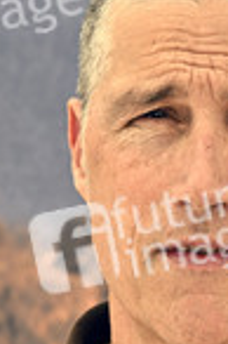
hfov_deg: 4.1
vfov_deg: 6.1
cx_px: 219
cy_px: 356
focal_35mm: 338
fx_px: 3218
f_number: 8
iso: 200
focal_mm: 123
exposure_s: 1/320
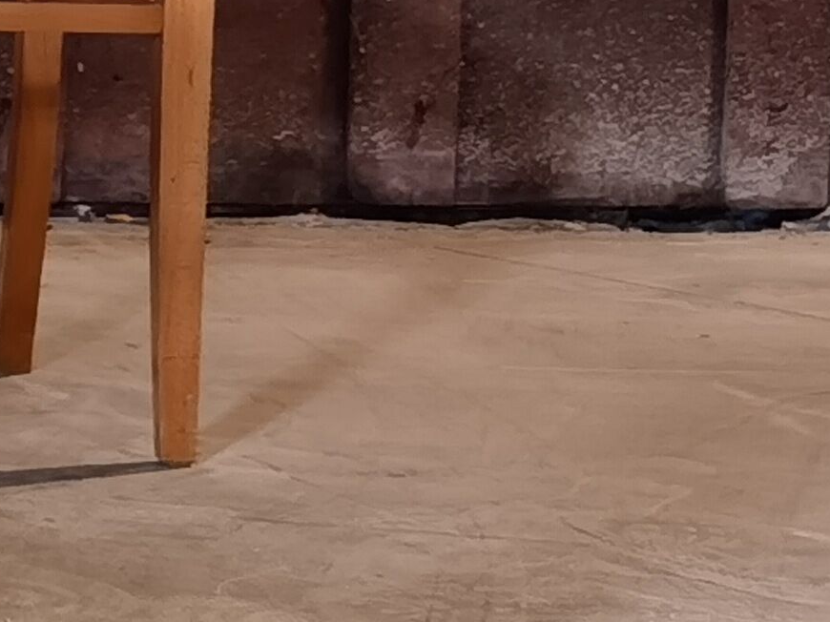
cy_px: 233
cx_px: -976
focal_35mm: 179
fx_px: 4291
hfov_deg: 10.0
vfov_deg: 8.3
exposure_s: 1/50
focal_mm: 6.71
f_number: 1.9
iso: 250
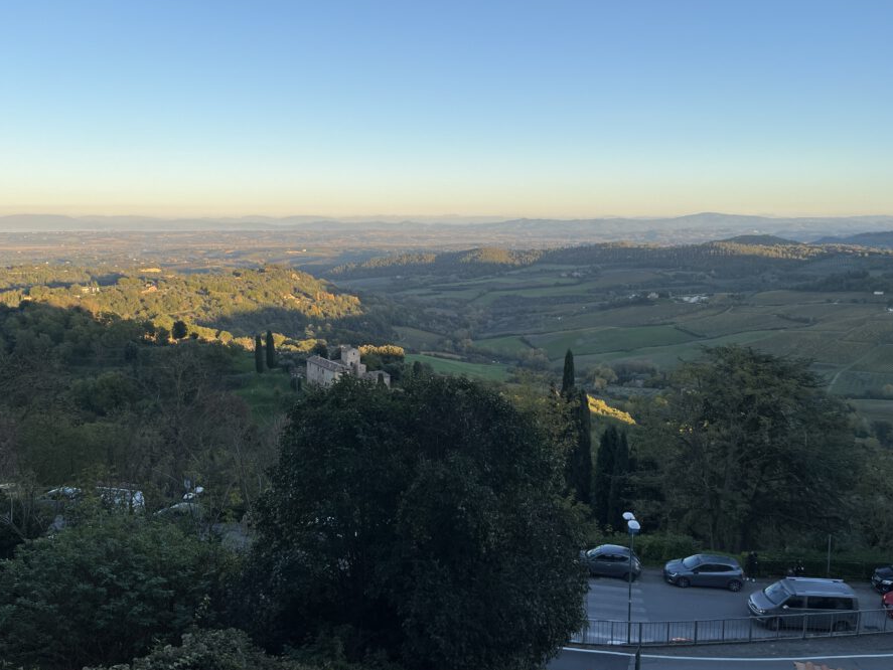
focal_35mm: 30
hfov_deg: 59.8
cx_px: 403
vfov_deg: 46.8
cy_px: 331
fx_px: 774
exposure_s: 1/1036
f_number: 1.6
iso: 50
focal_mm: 5.1
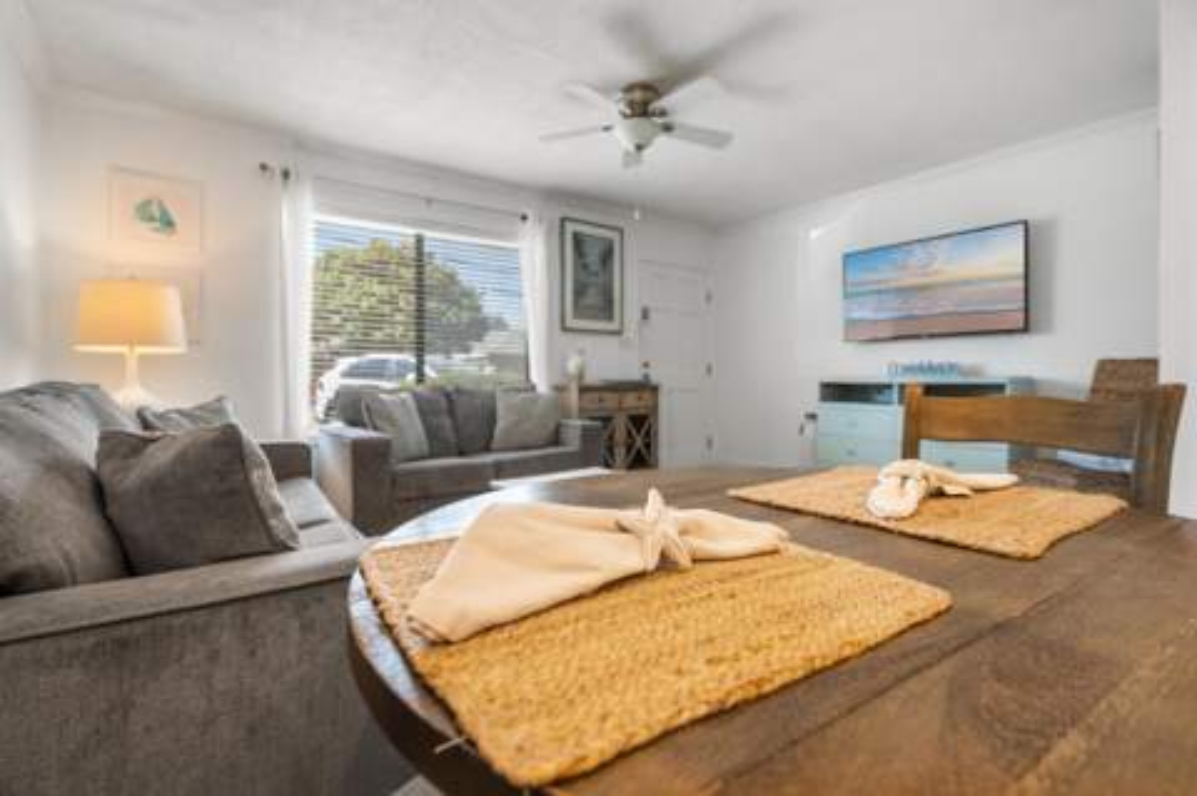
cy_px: 398
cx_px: 598
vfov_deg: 71.9
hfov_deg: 95.0
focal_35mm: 16
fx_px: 548
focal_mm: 16.5
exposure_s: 1/30
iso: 250
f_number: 4.5
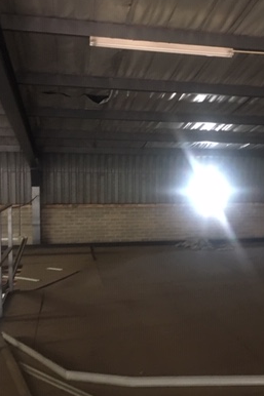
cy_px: 208
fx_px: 550
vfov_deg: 39.6
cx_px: 244
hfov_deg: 26.0
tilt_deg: -4.3
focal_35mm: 50
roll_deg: +0.0
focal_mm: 4.15
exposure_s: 1/17
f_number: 2.2
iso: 400
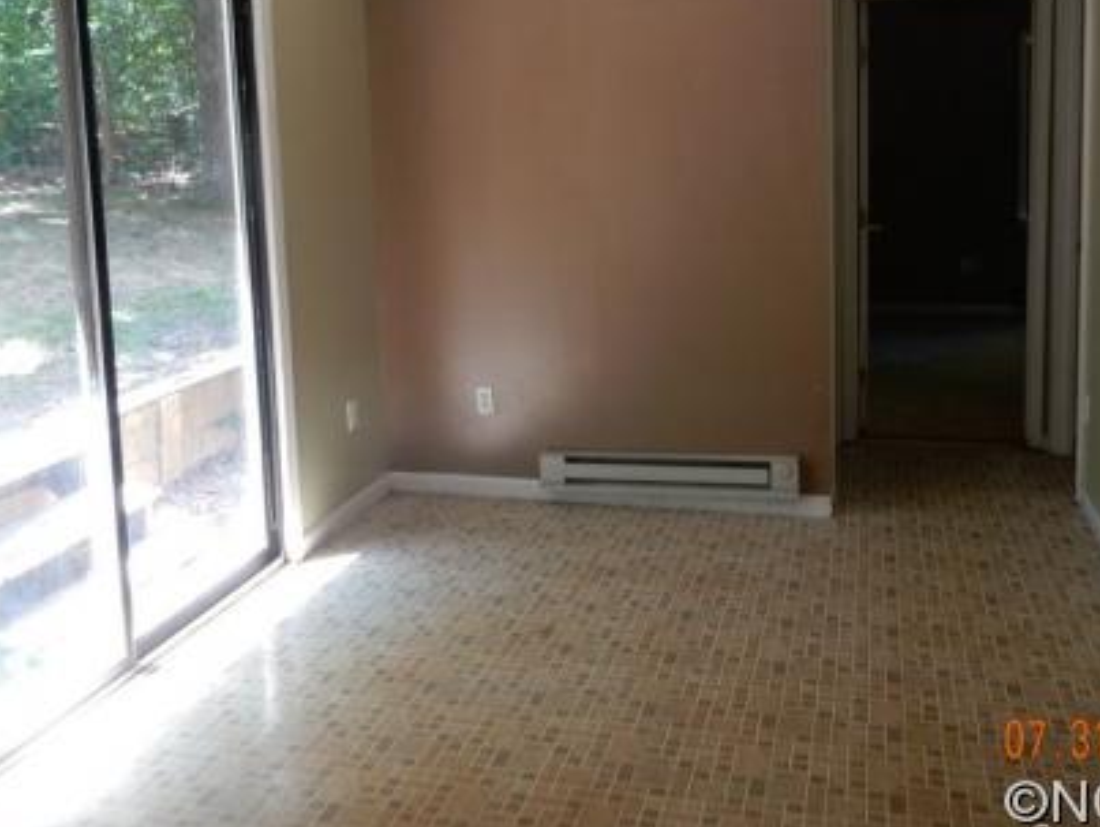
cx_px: 551
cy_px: 270
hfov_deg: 51.3
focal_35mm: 36
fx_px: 1145
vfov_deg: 39.2
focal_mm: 4.5
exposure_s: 1/30
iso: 125
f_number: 3.7
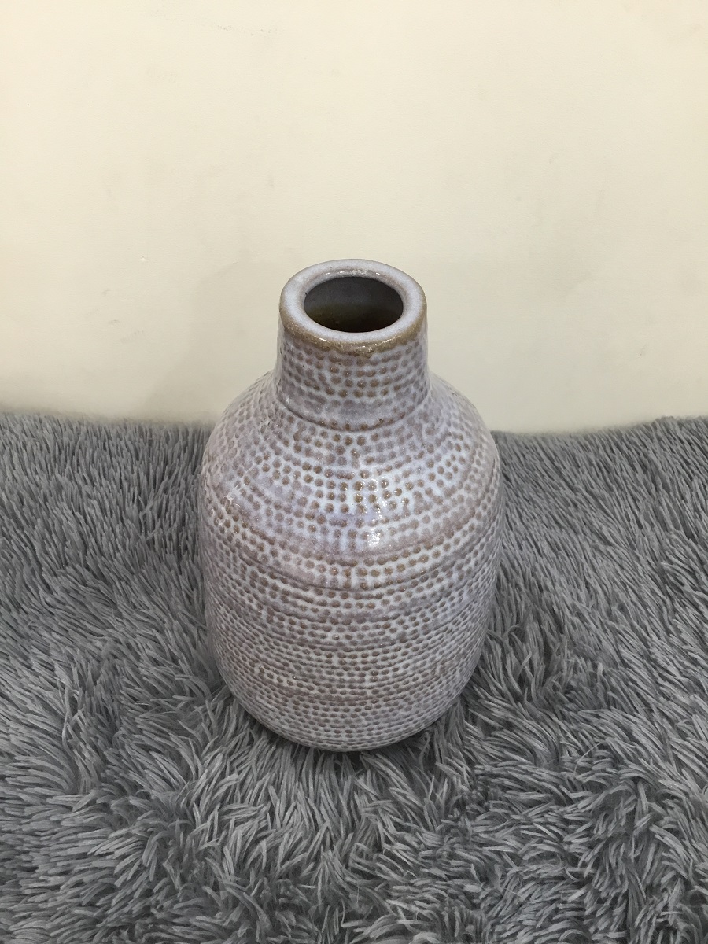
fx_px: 845
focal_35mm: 31
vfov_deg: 58.4
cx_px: 354
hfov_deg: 45.4
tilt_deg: -48.3
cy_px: 472
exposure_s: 1/33
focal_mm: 3.3
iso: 80
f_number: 2.4
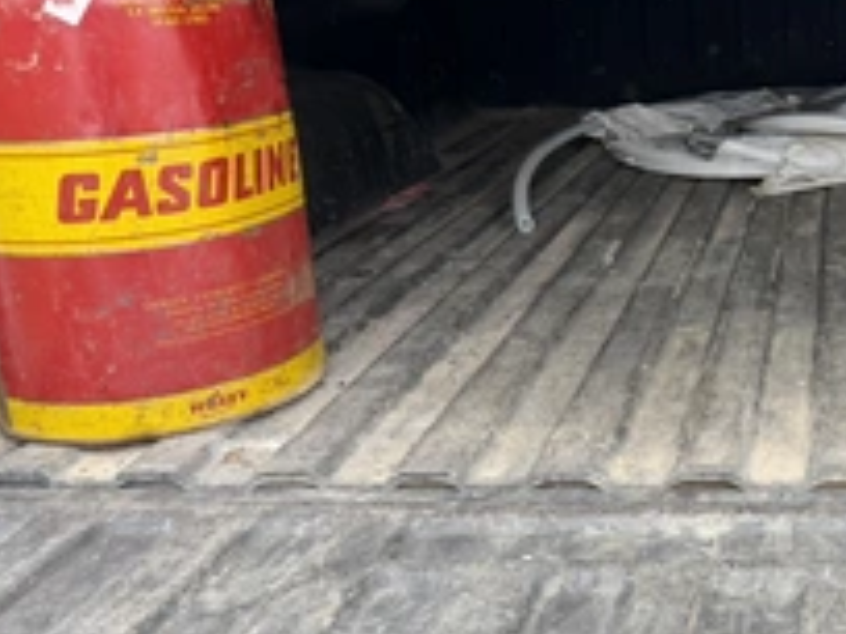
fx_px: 1149
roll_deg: +2.1
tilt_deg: -15.1
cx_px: 805
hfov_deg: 37.1
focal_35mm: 47
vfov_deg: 30.9
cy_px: 298
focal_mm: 6.76
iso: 100
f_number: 1.78
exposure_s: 1/637
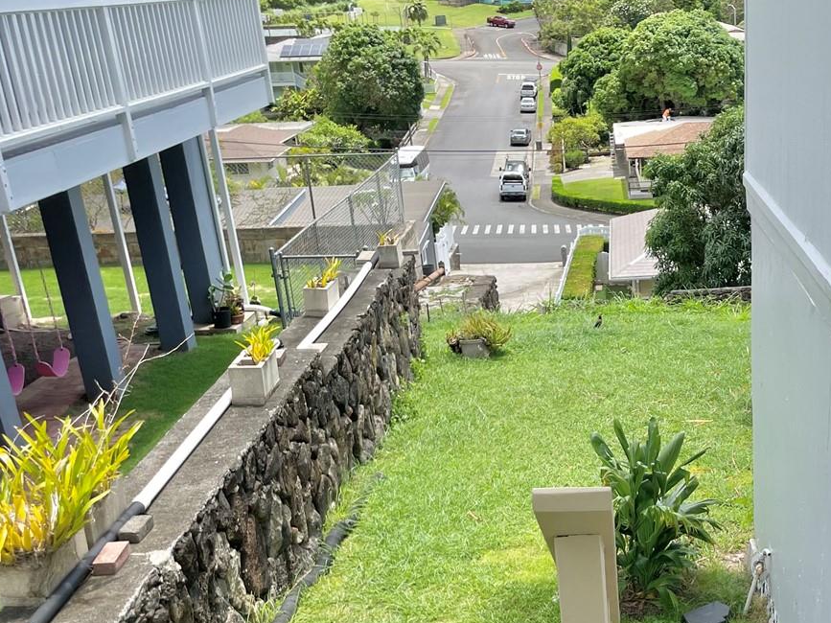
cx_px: 690
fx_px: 1152
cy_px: 498
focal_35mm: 48
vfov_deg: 29.6
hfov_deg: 37.9
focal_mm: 4.2
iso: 32
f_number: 1.6
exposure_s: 1/1335
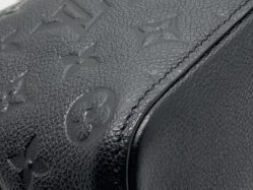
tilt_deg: -35.9
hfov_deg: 18.3
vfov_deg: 13.8
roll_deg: -3.0
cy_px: 73
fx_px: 782
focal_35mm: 107
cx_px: 152
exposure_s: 1/132
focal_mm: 5.7
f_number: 1.5
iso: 32
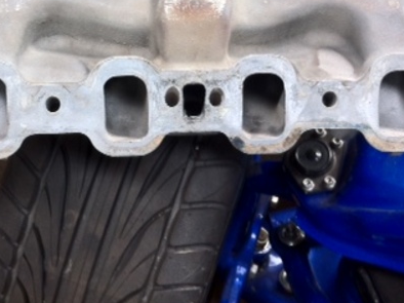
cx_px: 154
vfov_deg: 20.2
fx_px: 828
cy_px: 14
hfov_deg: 27.3
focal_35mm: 71
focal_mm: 3.85
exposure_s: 1/30
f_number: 2.8
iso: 100
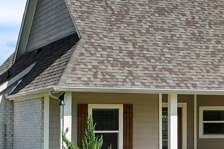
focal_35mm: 127
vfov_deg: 10.8
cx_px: 260
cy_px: 86
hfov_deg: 15.6
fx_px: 790
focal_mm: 24
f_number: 16
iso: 1600
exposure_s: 1/1600
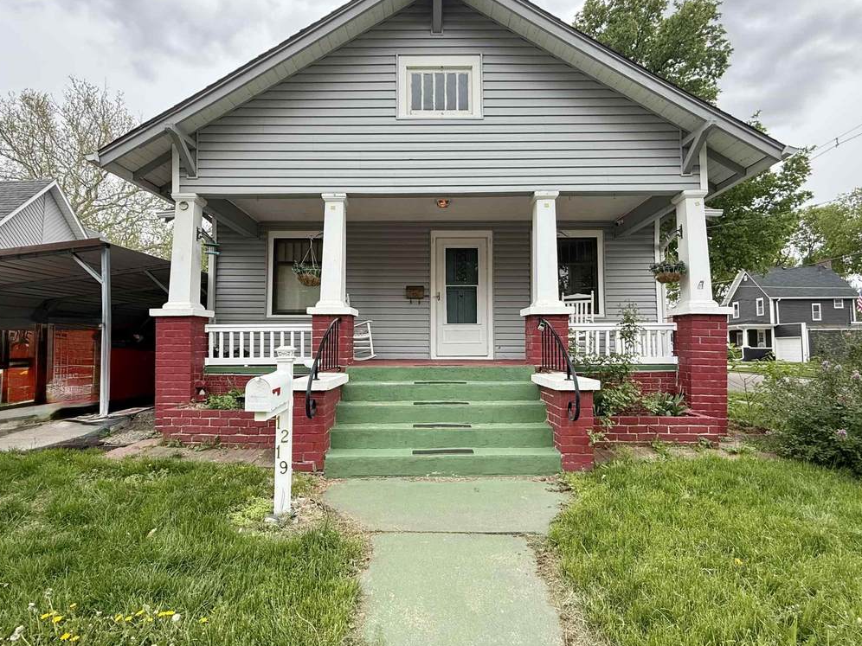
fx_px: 448
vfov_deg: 71.6
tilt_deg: +2.4
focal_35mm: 18
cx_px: 430
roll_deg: +0.2
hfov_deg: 87.8
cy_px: 323
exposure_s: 1/651
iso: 50
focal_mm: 2.22
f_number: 2.2
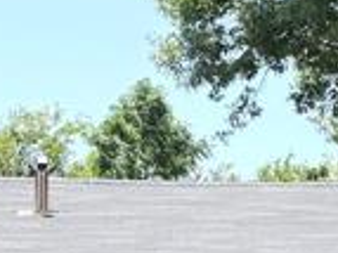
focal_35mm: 172
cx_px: 229
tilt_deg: +2.4
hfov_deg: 11.5
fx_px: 1678
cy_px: 419
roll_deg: -0.3
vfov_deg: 8.4
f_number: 1.78
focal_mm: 6.76
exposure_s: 1/3425
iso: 80
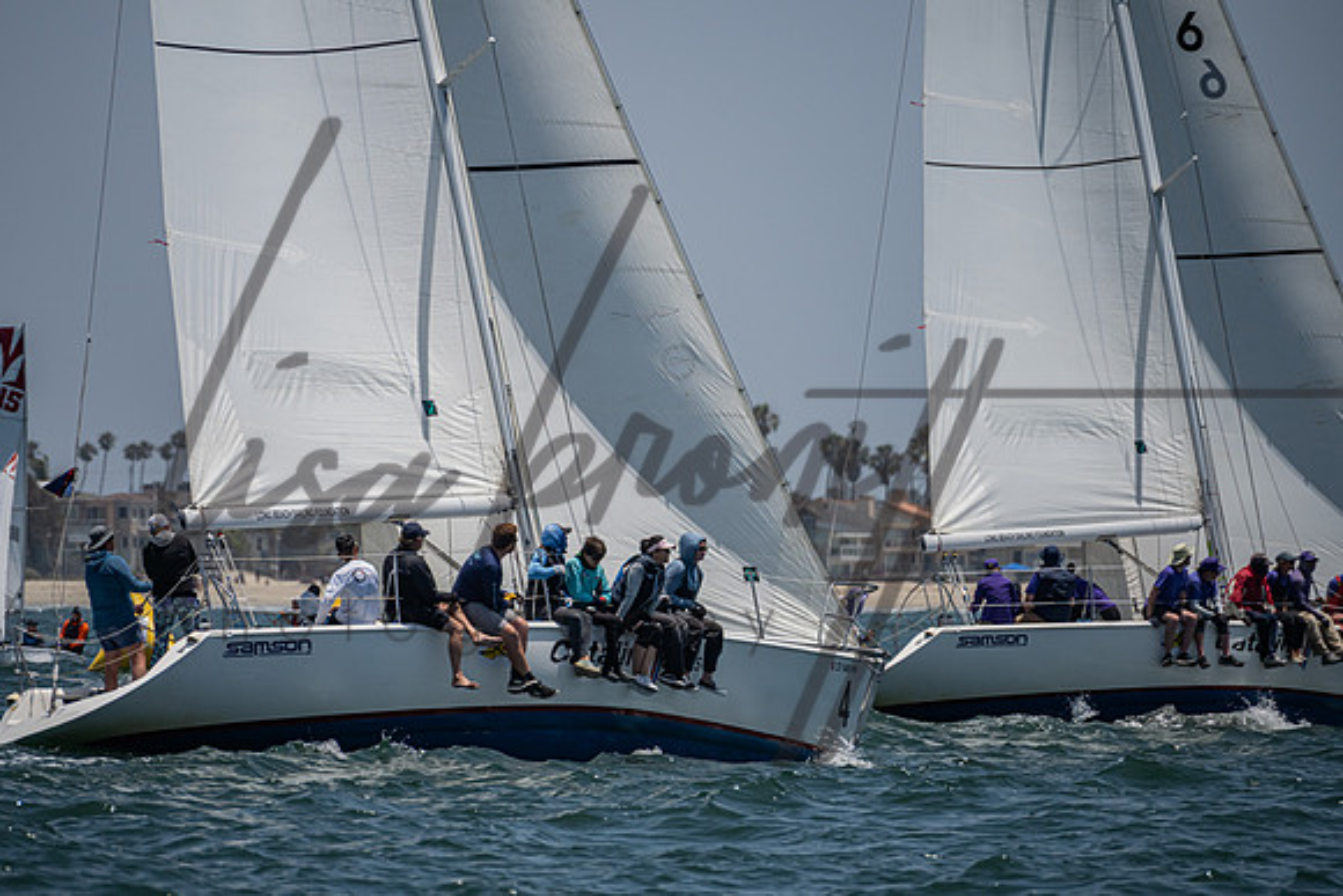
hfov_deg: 4.7
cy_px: 408
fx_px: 16288
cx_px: 611
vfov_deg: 3.2
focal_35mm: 437
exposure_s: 1/3200
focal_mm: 400
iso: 400
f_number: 8
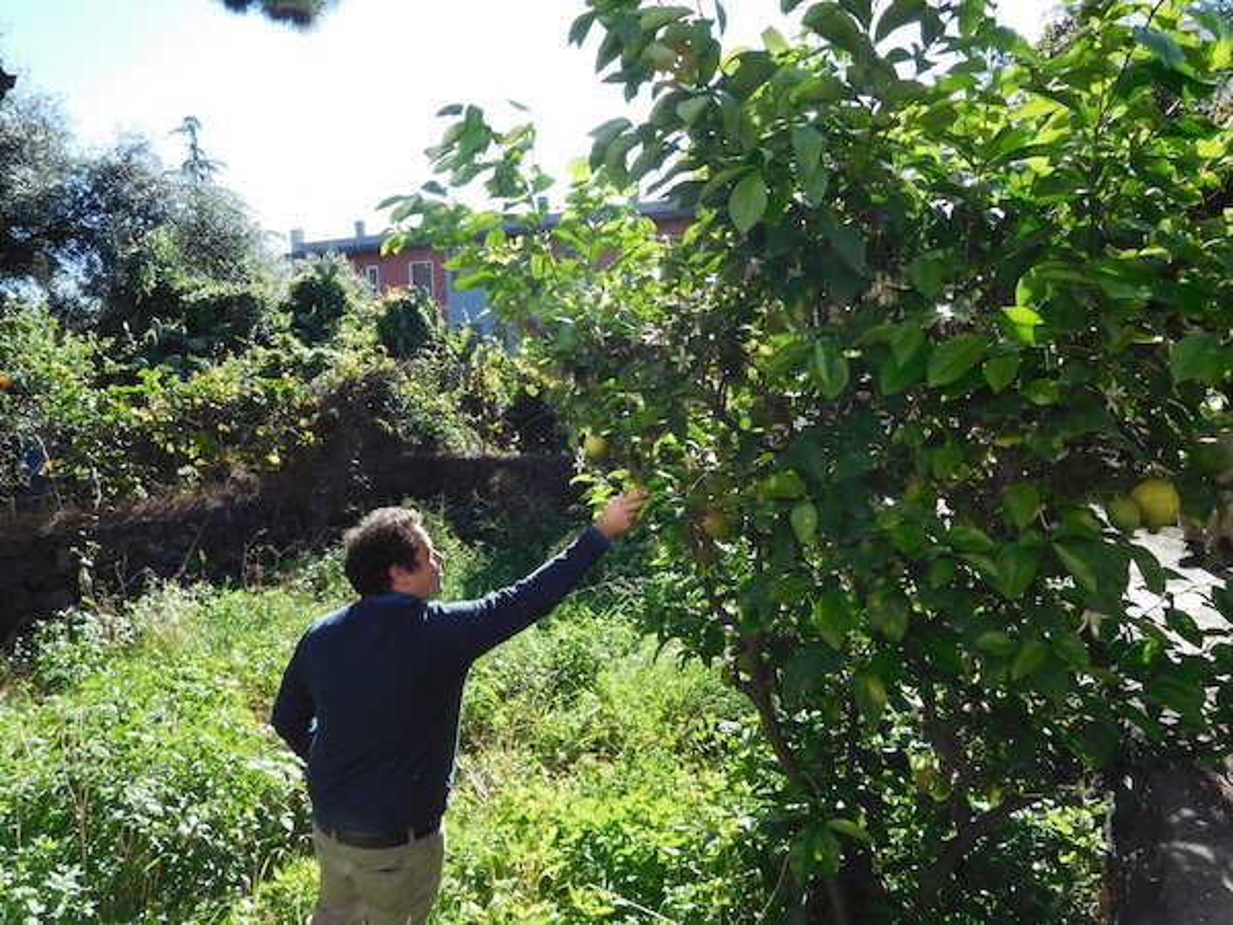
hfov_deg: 69.4
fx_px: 890
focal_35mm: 25
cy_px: 462
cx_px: 616
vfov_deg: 54.9
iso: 400
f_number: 3.4
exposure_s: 1/1250
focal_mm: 4.5
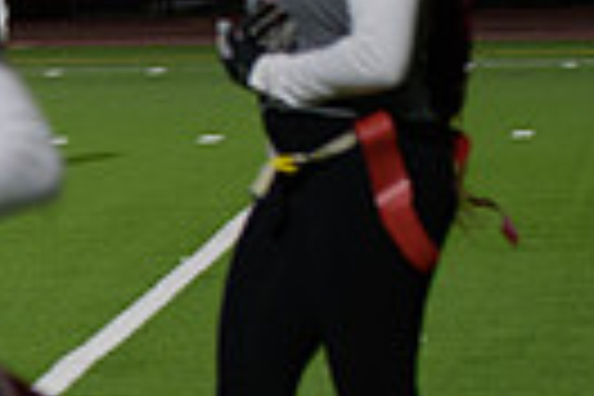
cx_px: -608
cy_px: 403
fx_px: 5082
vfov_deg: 4.5
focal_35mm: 308
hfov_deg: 6.5
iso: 560
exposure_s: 1/200
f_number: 2.8
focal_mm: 70
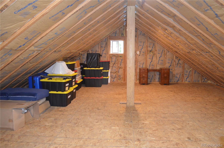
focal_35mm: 27
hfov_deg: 67.5
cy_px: 74
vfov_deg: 47.7
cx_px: 112
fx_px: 168
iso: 2000
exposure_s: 1/60
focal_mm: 18
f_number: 3.5
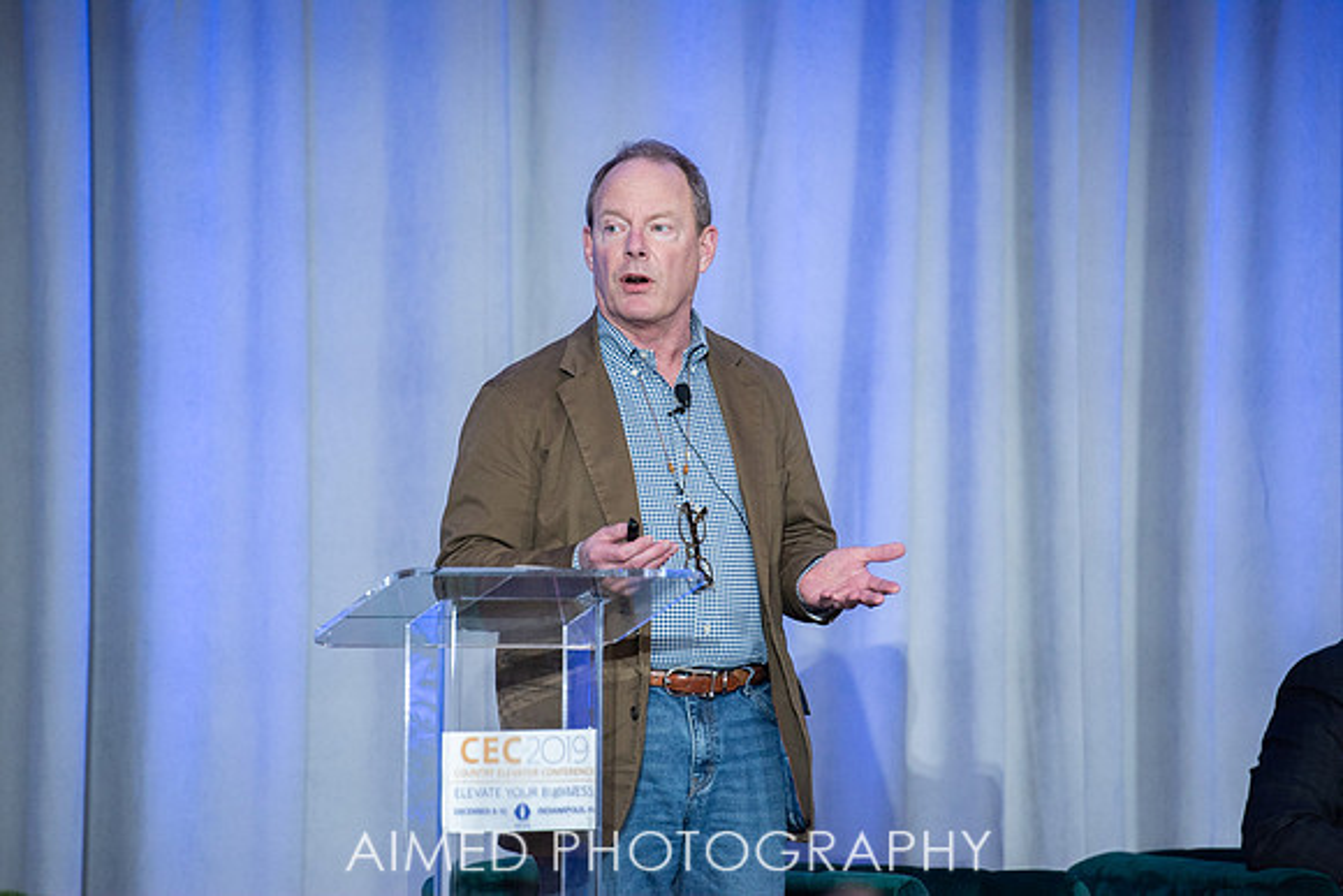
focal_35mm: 200
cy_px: 448
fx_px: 7463
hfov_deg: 10.3
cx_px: 672
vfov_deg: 6.9
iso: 1600
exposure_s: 1/200
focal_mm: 200
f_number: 4
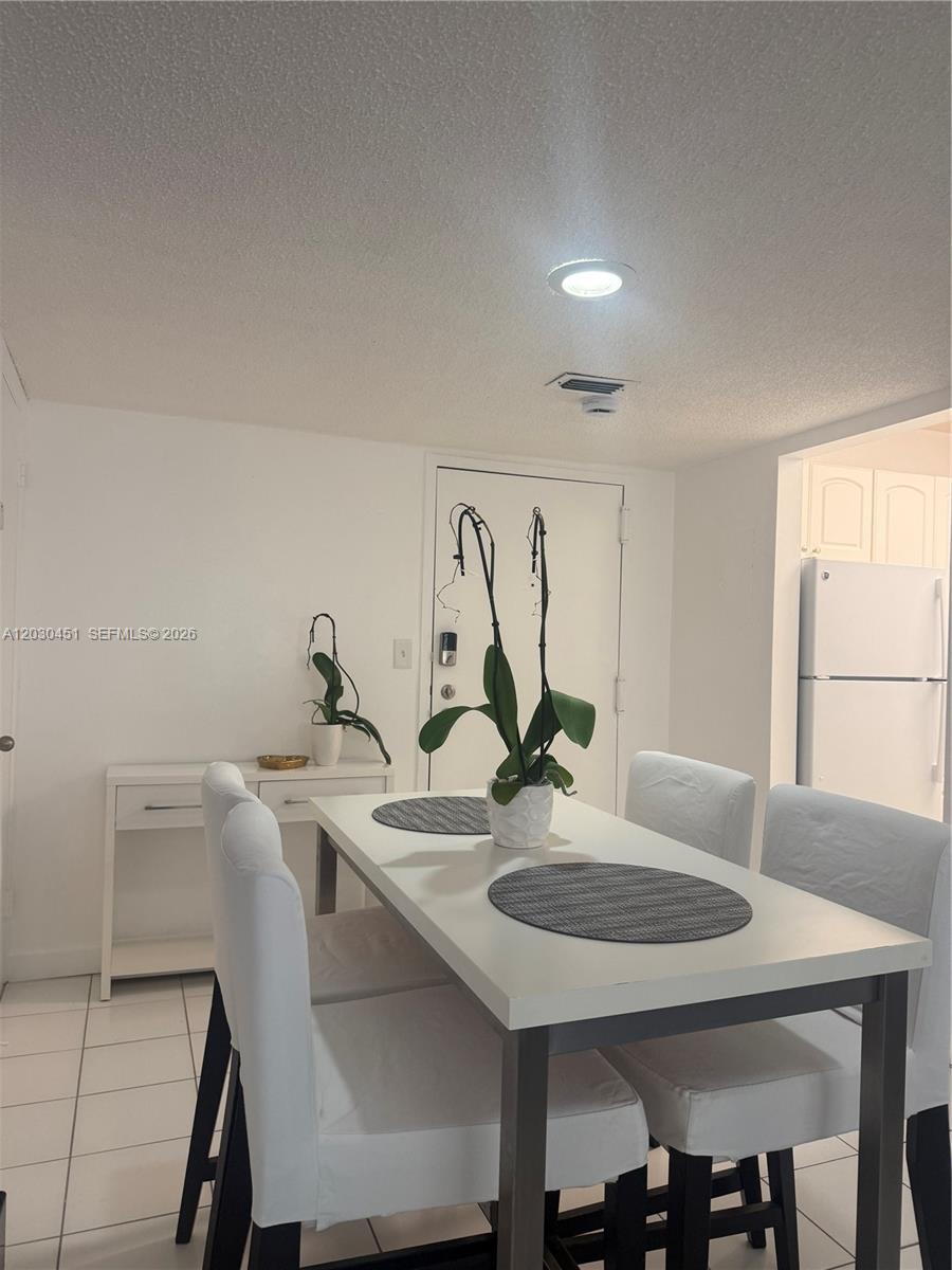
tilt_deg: +0.9
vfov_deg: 71.6
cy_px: 635
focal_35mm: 24
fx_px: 880
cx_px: 476
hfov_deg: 56.8
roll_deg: -2.0
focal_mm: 6.76
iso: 125
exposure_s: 1/60
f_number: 1.78
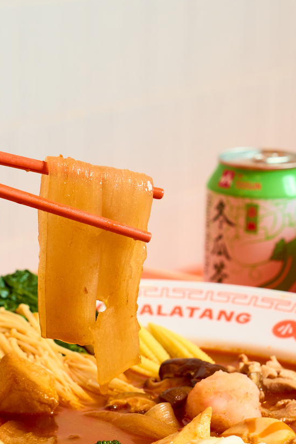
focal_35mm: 124
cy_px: 299
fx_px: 1529
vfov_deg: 16.5
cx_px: 86
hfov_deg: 11.0
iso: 200
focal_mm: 58
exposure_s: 1/160
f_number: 7.1
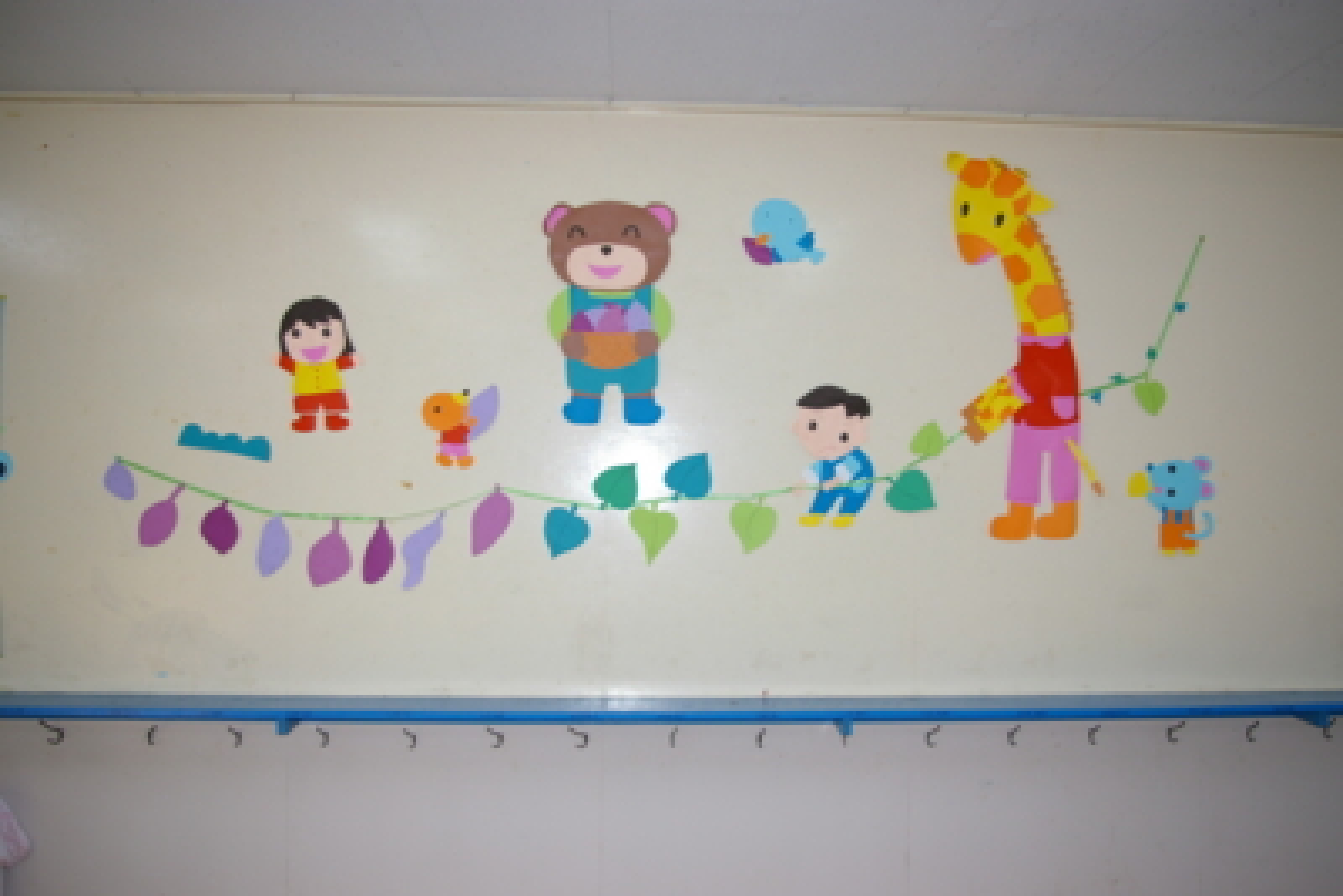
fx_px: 1120
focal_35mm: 30
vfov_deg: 43.6
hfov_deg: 61.9
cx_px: 672
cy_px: 448
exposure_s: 1/60
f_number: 4
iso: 200
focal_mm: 20
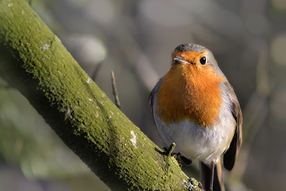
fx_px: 3479
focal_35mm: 438
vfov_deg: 3.1
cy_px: 106
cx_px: 210
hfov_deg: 4.7
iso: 720
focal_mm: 180
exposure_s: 1/500
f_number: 5.6
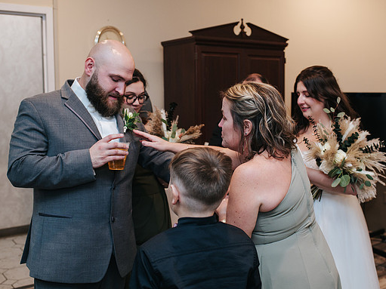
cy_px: 145
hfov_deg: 43.8
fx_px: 479
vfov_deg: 33.6
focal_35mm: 43
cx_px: 210
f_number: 3.2
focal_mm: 35
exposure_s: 1/200
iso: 800
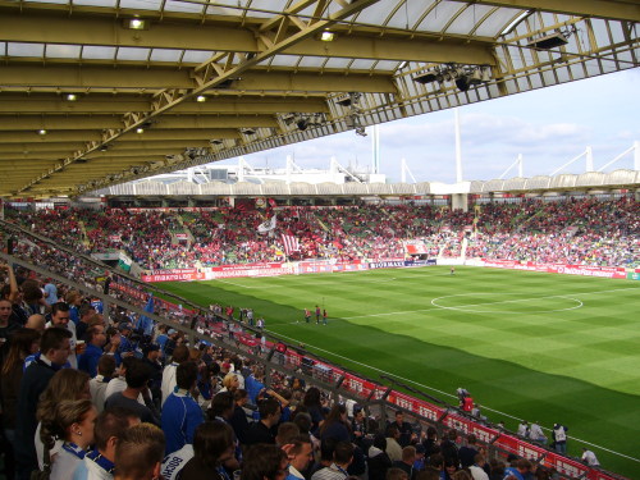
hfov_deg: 52.6
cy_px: 240
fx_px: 647
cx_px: 320
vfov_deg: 40.7
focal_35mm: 35
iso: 80
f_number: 5.6
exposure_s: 1/200
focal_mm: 5.8
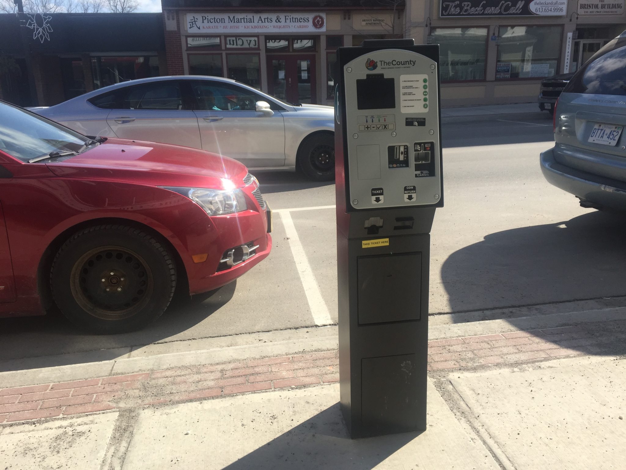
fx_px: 524
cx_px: 313
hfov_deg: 61.7
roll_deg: -0.4
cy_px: 235
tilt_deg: -16.3
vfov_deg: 48.2
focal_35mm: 29
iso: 32
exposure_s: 1/1582
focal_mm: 4.15
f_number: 2.2
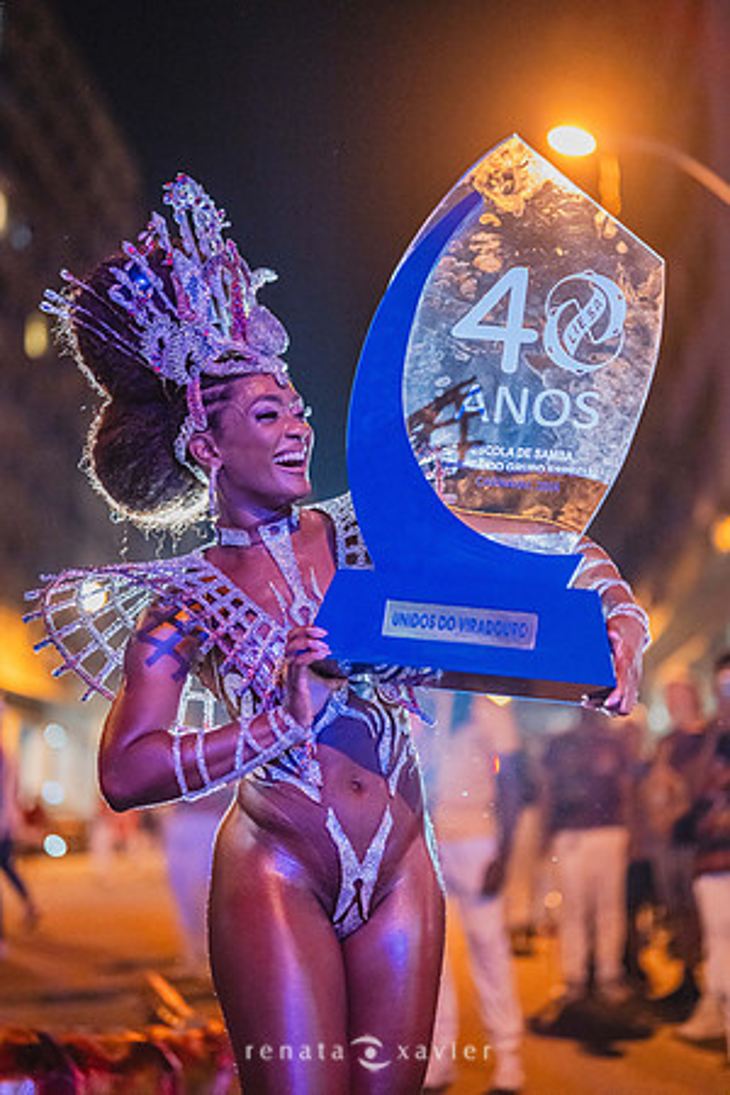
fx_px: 1521
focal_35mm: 50
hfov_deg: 27.0
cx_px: 365
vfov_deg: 39.6
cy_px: 548
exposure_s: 1/250
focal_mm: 50
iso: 6400
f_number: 1.2
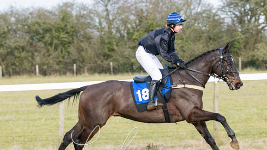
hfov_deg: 9.7
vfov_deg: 5.5
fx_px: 1572
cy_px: 112
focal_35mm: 222
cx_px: 177
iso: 400
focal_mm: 87
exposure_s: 1/1000
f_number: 5
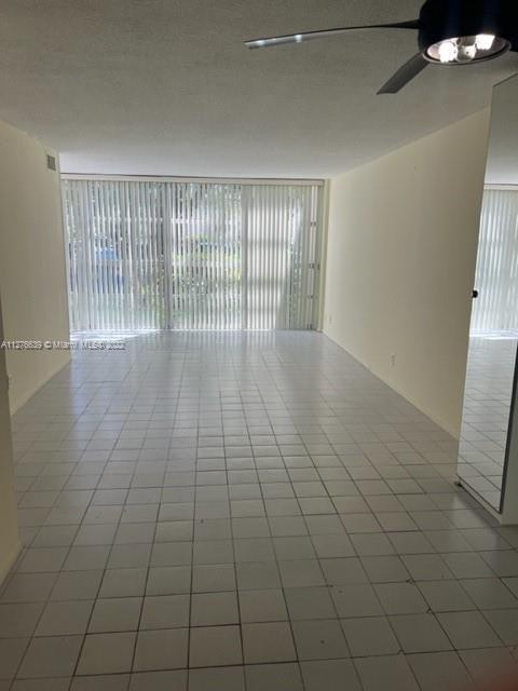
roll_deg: -1.1
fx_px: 519
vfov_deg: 67.3
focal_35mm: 26
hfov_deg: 53.1
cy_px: 346
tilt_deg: -10.2
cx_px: 259
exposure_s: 1/846
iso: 50
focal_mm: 5.7
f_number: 1.5
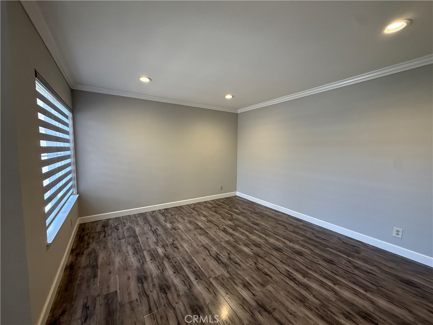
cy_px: 162
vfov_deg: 85.7
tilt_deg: -4.4
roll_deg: -0.4
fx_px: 175
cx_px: 216
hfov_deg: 102.1
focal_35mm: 14
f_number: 2.2
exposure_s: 1/120
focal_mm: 2.22
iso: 250
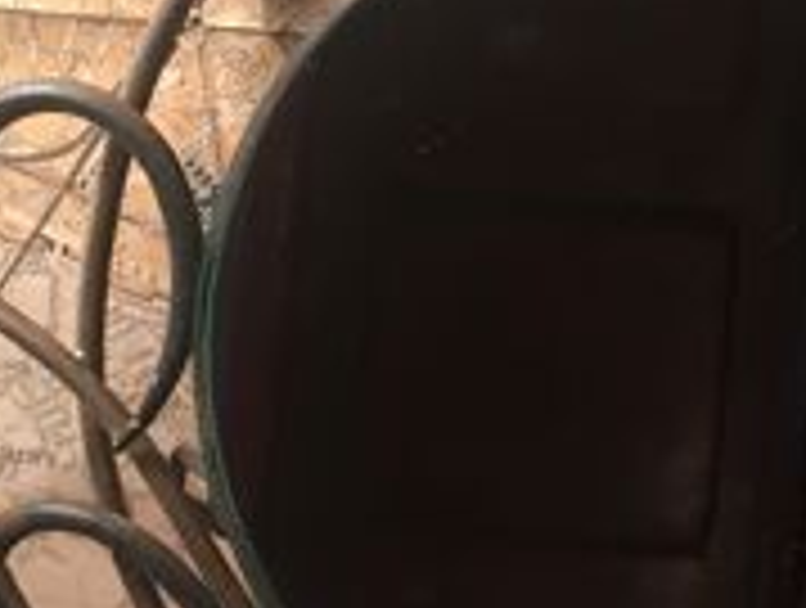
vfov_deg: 15.3
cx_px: 887
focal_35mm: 97
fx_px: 2263
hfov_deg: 19.4
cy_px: 410
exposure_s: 1/33
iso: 125
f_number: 2.2
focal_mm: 4.15
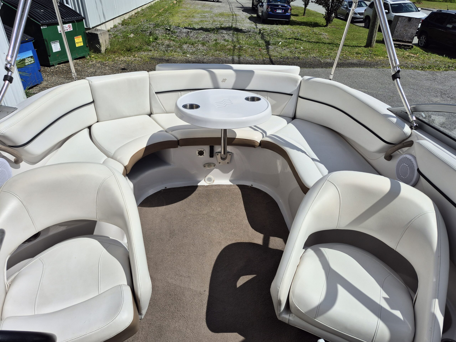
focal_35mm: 23
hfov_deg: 73.9
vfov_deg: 58.9
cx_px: 228
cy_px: 171
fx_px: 303
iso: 25
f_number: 1.8
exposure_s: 1/4928
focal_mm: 5.4
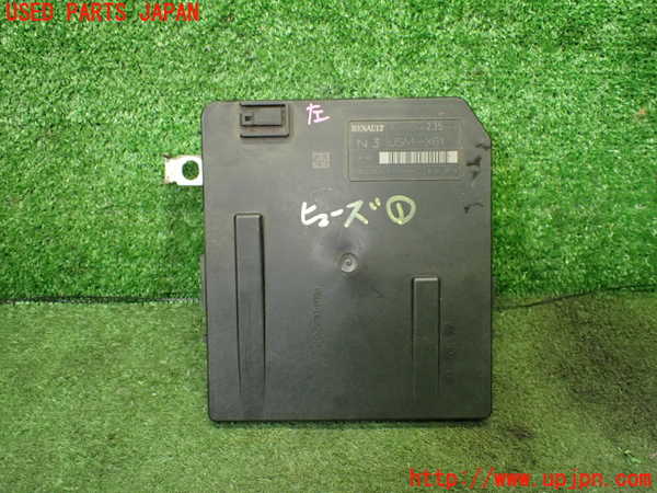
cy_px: 246
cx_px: 328
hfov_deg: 60.0
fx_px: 569
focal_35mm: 30
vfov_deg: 46.8
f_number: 2.3
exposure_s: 1/125
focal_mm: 5.4
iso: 800
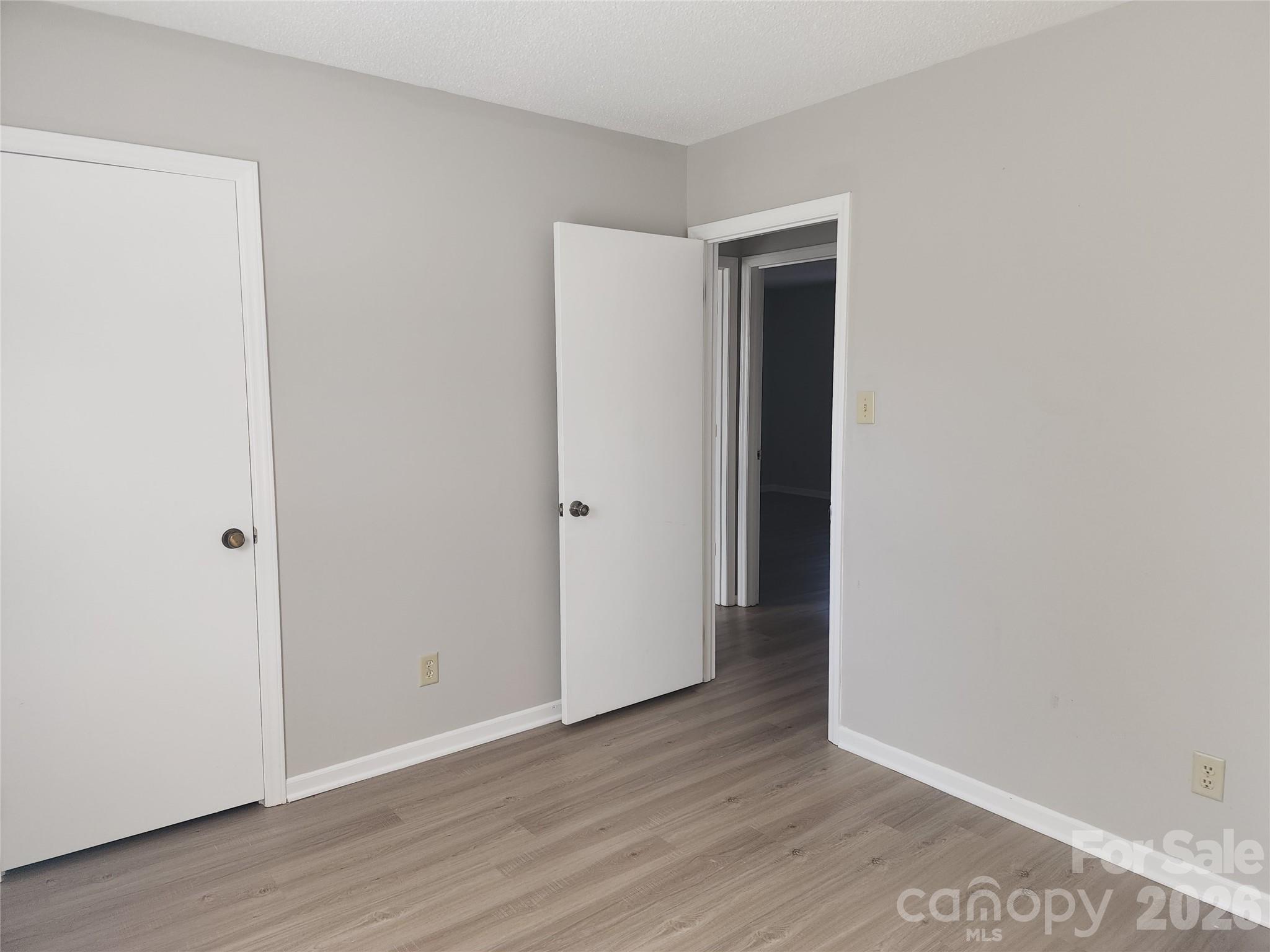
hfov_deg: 73.9
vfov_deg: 58.9
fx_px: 844
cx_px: 635
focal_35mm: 23
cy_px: 476
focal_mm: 6.4
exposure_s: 1/60
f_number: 1.8
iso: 25
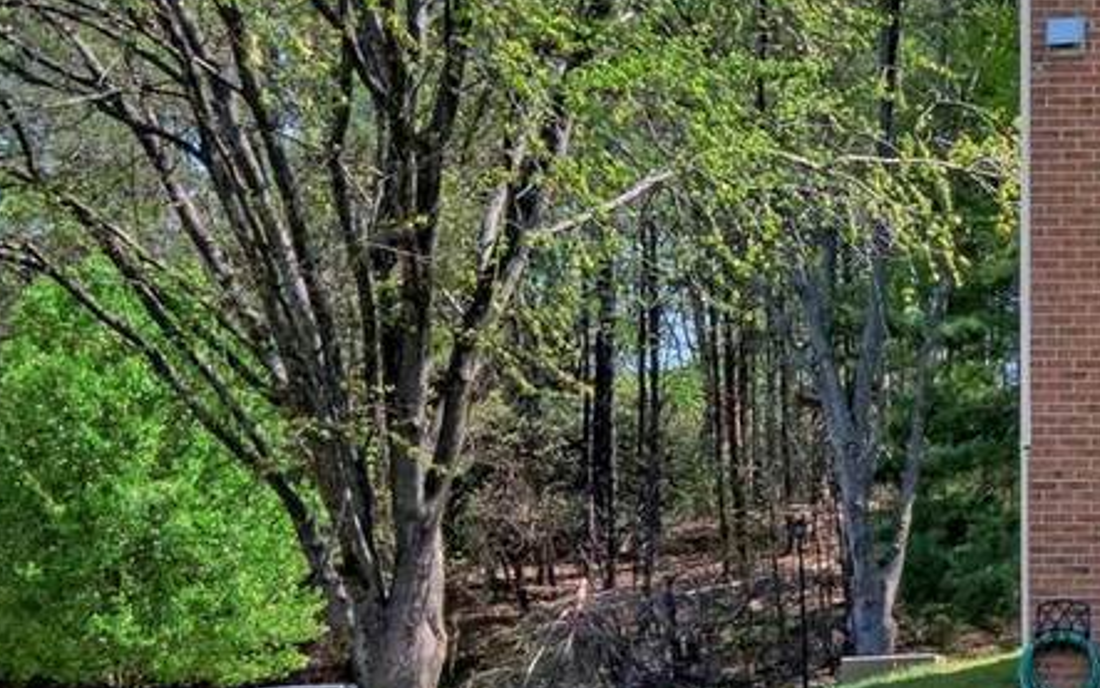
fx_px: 2998
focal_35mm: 100
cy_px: 391
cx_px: 1549
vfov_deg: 13.1
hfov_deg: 18.8
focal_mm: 22.9
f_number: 18
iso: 400
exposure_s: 1/125
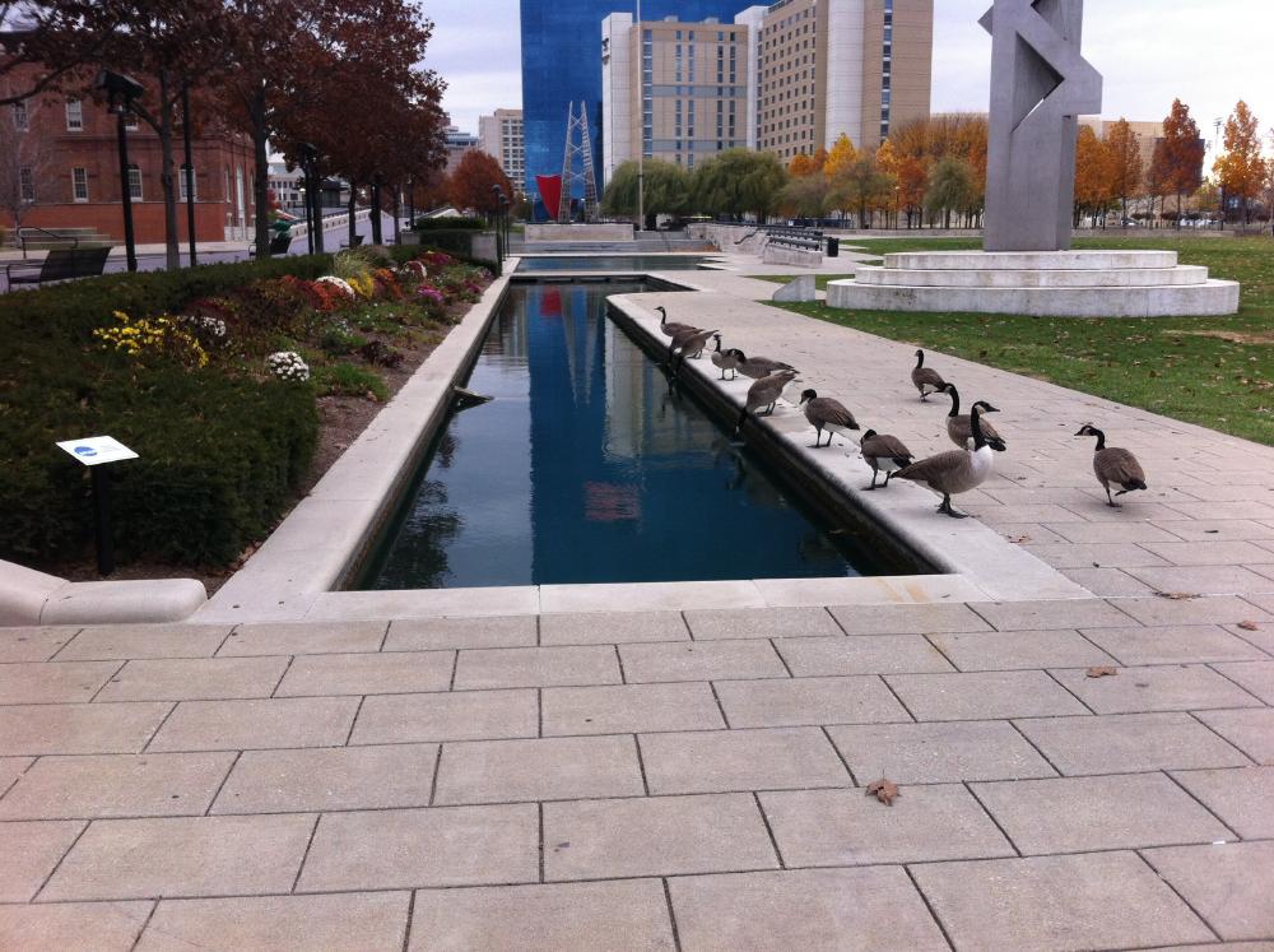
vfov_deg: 40.6
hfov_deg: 52.7
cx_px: 637
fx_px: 1286
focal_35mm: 35
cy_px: 476
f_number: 2.8
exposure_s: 1/230
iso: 80
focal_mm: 3.85
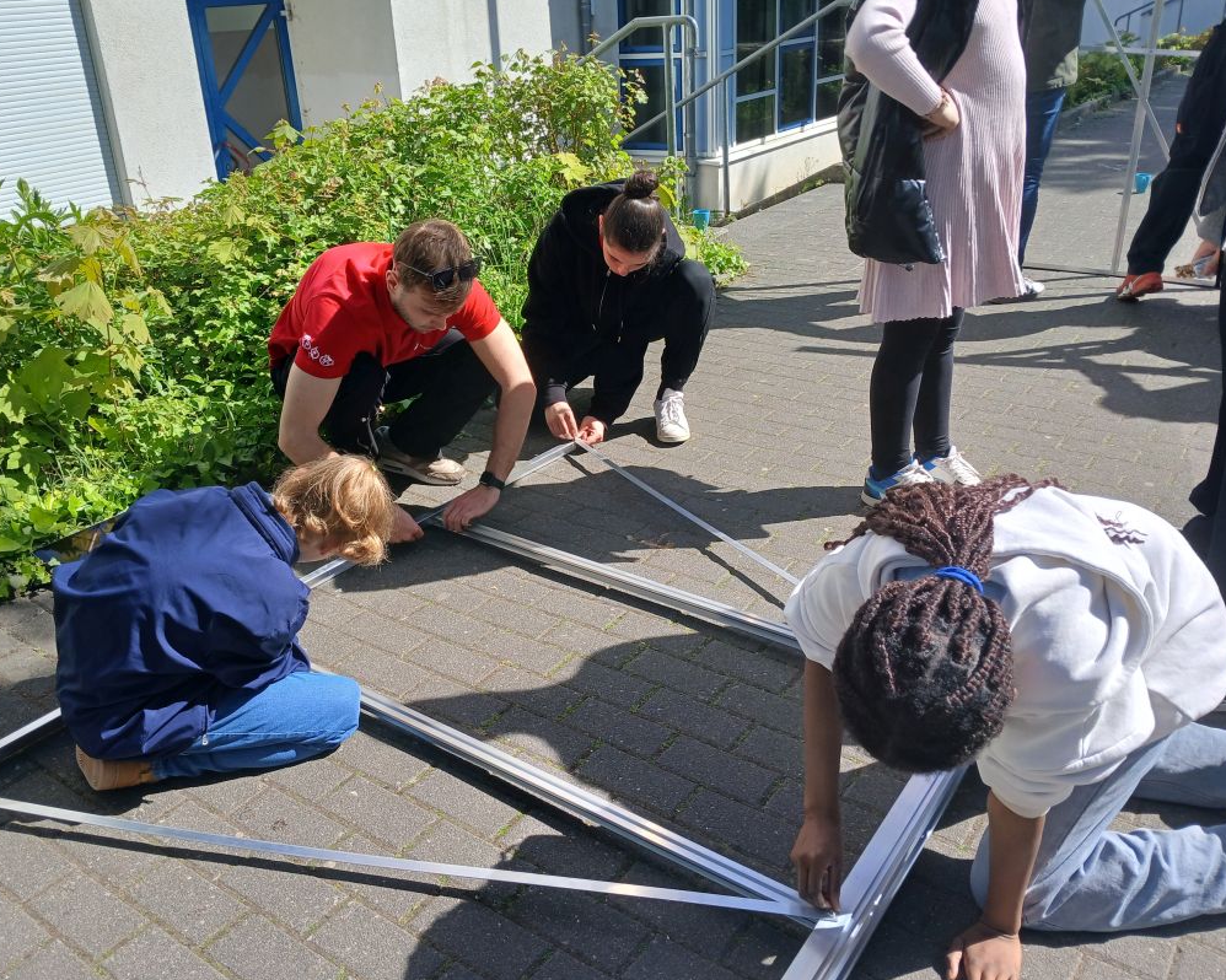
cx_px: 564
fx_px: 1052
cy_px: 466
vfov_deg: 49.9
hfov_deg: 60.4
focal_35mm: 29
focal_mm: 3.98
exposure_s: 1/313
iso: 20
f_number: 1.8
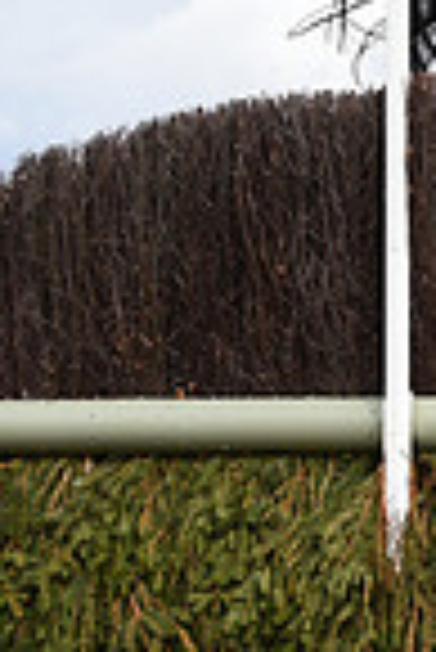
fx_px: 5056
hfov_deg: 4.8
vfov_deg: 7.4
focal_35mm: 279
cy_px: 198
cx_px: 1106
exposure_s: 1/1250
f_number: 3.5
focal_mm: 70
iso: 125
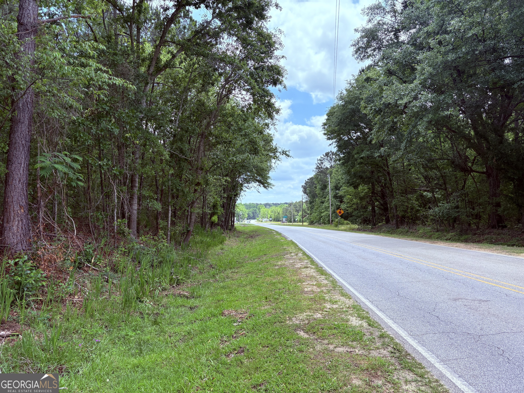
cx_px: 262
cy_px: 196
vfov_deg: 53.1
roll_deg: +2.9
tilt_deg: +3.8
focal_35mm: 26
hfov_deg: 67.3
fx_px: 394
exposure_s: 1/1263
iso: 64
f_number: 1.6
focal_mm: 5.96
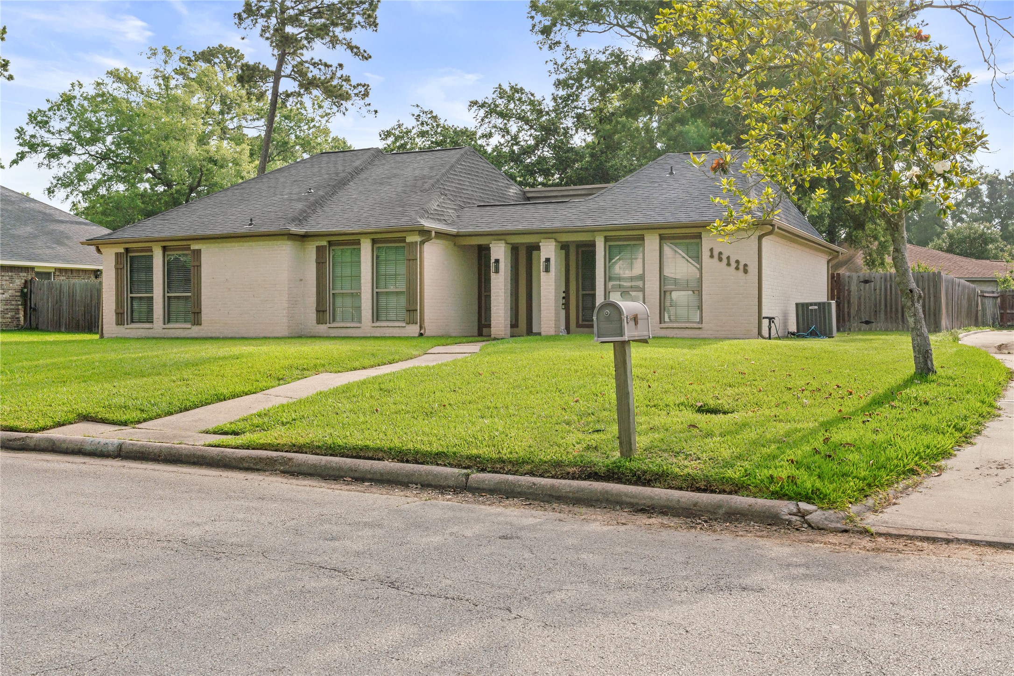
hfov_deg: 54.4
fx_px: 986
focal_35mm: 35
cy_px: 338
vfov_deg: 37.9
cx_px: 507
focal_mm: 35
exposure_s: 1/800
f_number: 11
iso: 200
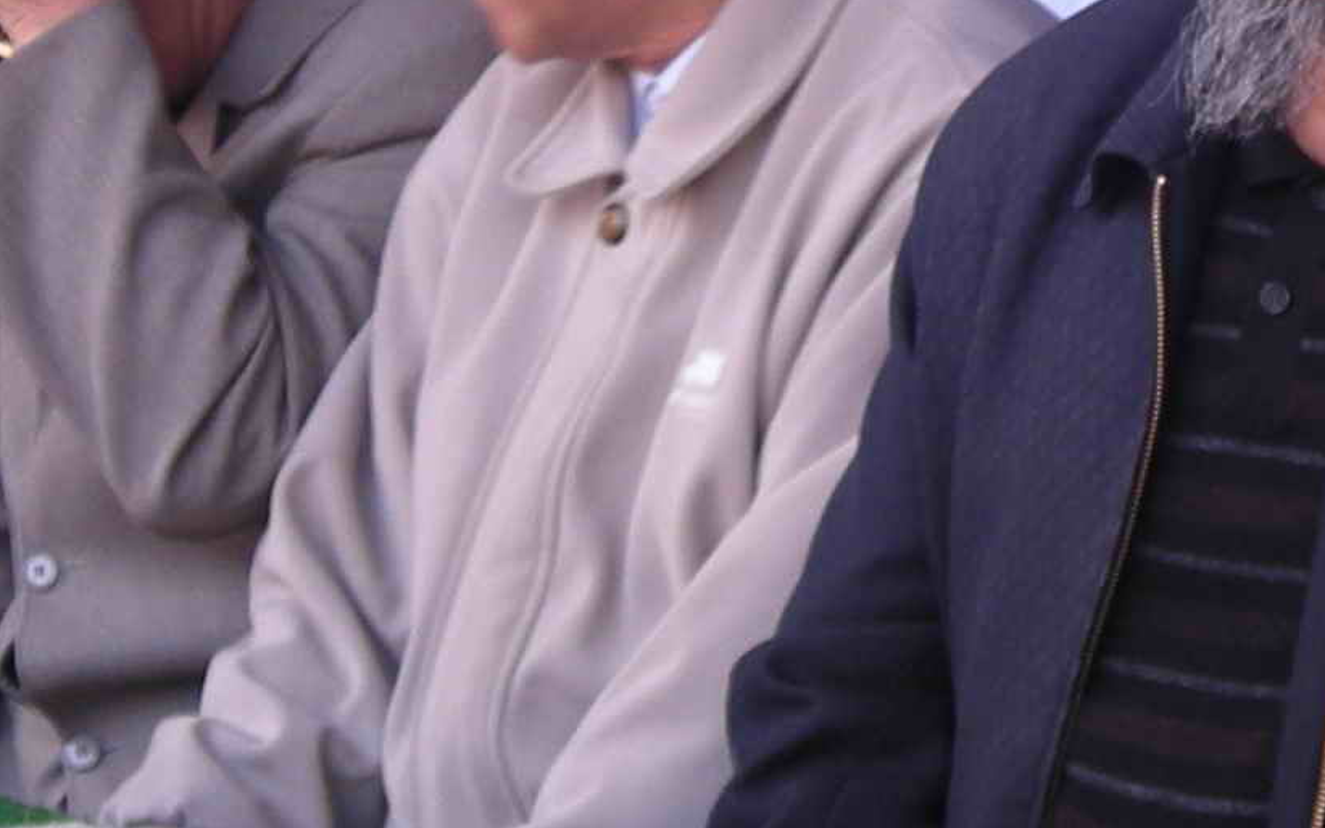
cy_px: -32
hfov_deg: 15.0
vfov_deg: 9.4
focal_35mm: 138
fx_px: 4984
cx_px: 1183
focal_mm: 6.3
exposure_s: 1/32.2
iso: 50
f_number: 3.2
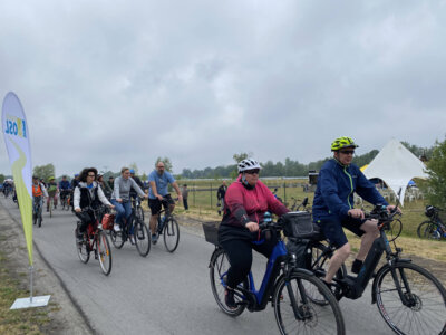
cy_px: 168
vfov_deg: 53.1
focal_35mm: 26
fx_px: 335
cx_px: 223
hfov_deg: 67.3
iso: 32
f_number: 1.8
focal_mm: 4.2
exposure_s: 1/1996
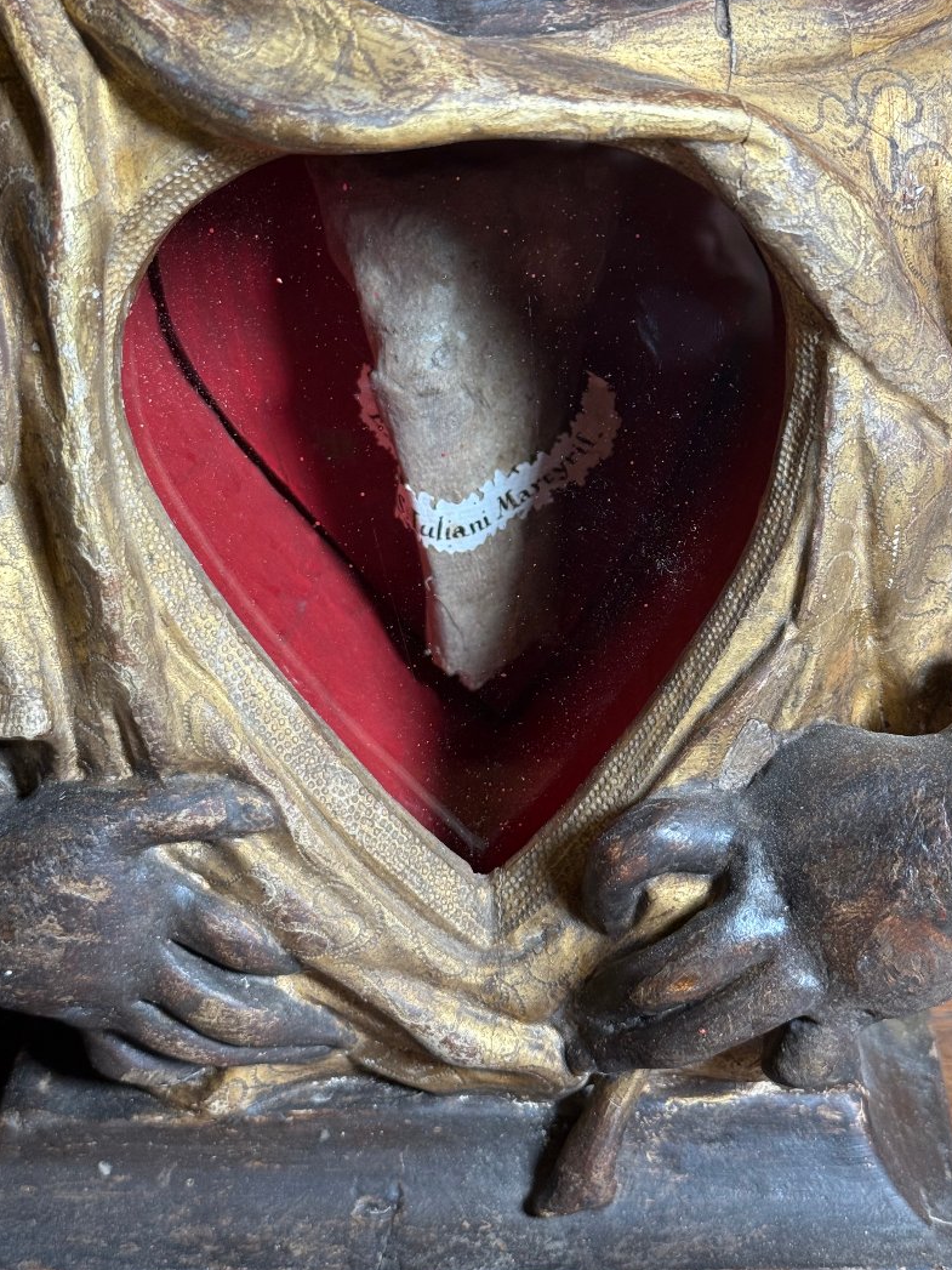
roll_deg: -1.5
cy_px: 554
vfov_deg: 34.9
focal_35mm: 55
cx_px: 502
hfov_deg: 26.6
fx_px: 2017
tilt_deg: -22.9
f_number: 1.78
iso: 100
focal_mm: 6.76
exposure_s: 1/60
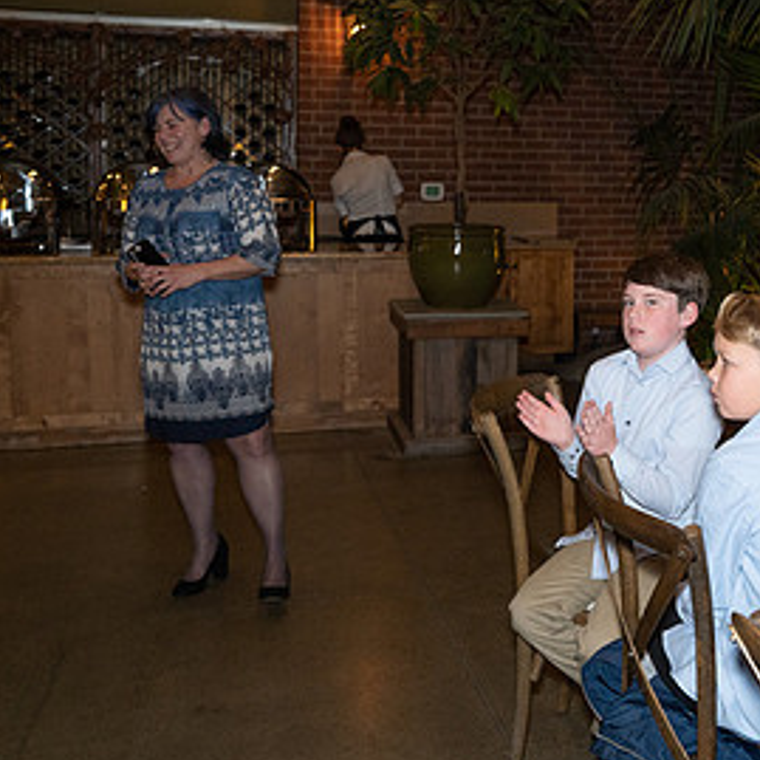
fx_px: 1093
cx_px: 703
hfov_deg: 35.7
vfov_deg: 37.8
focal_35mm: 44
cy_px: 239
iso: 2000
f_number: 4
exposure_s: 1/125
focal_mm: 24
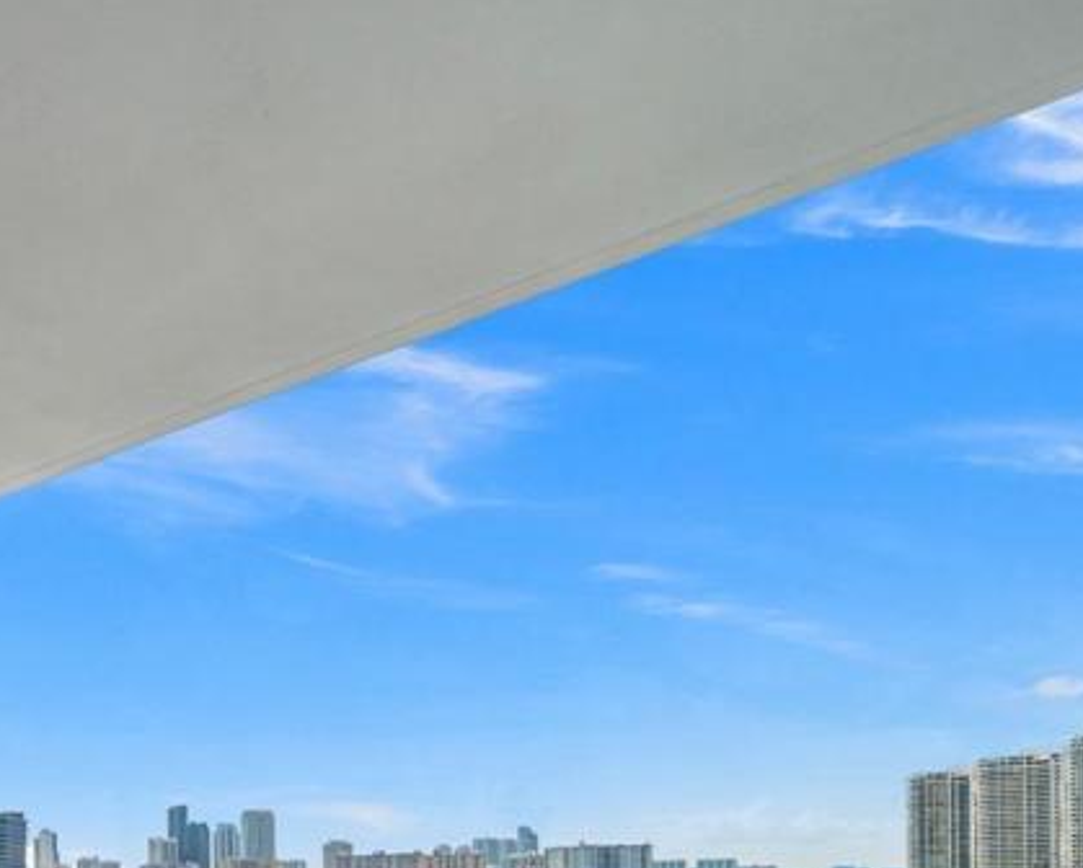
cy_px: 909
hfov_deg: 49.7
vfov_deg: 41.8
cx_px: 10
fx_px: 930
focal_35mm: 29
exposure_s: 1/800
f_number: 8
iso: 200
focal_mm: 12
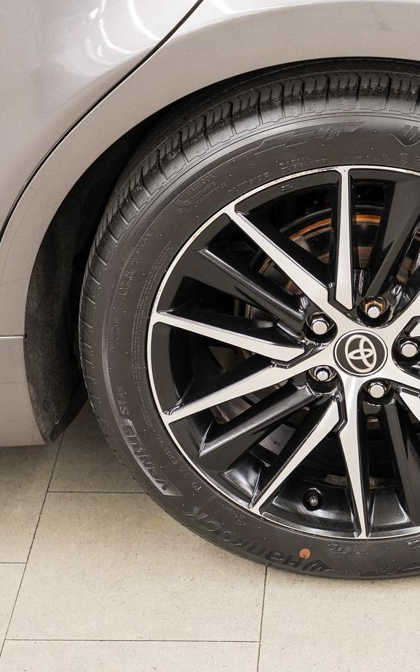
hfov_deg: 14.1
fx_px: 1686
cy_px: 327
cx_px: 363
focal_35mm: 92
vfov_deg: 22.6
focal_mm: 57.9
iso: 100
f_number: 5.6
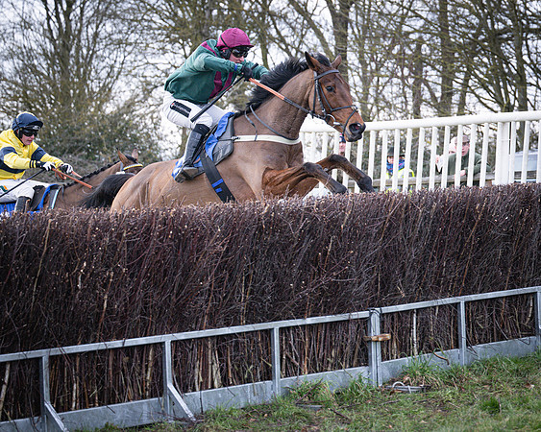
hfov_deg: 15.9
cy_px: 217
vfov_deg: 12.8
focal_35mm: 121
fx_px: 1933
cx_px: 328
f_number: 2.8
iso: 400
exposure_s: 1/1600
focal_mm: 70
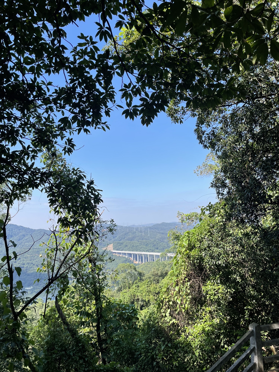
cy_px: 186
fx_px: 279
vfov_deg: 67.3
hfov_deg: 53.1
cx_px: 140
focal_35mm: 26
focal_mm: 4.2
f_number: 1.6
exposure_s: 1/1984
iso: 32
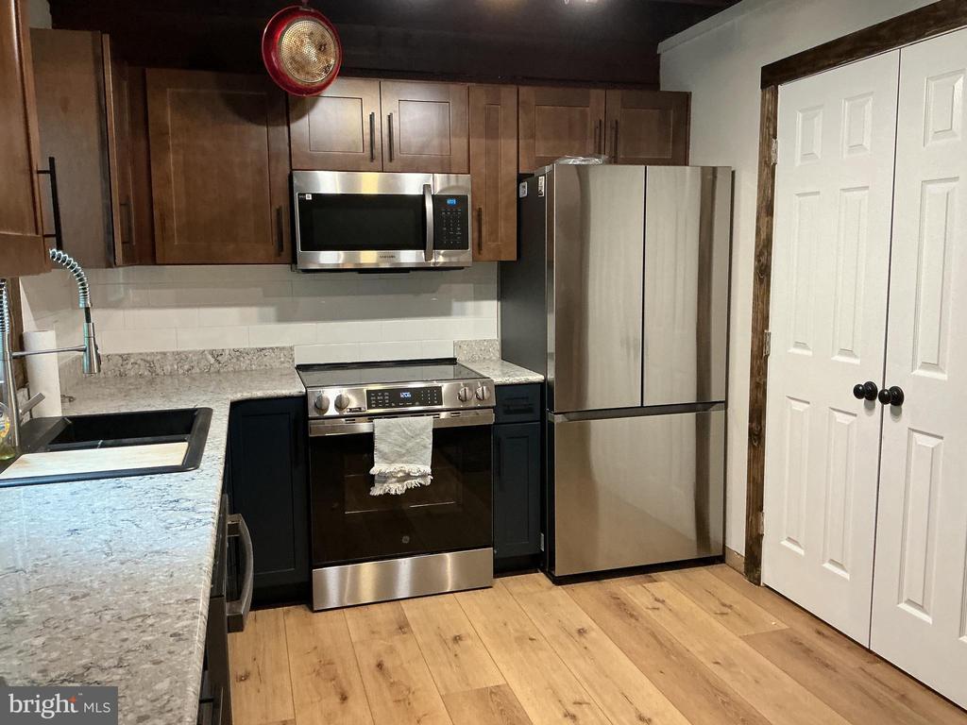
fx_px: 810
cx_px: 484
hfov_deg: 61.7
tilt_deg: -7.7
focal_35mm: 29
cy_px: 362
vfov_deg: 48.2
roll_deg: +0.7
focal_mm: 3
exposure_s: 1/60
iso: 200
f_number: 1.8
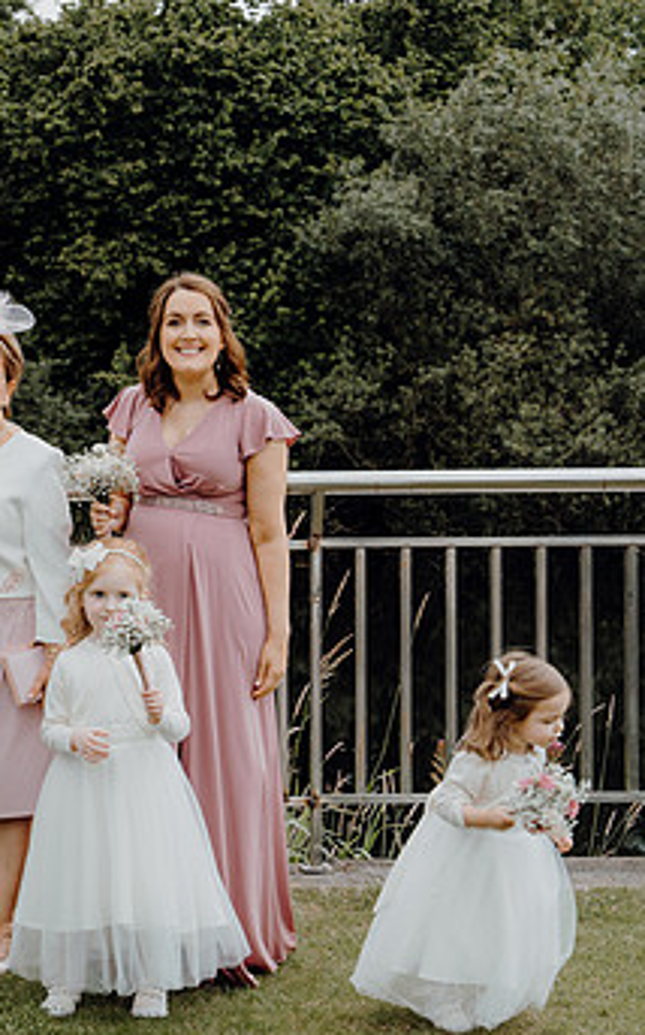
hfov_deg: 14.3
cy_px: 475
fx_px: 2478
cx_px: -142
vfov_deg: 23.6
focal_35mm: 88
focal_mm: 51
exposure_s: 1/250
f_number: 5.6
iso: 250
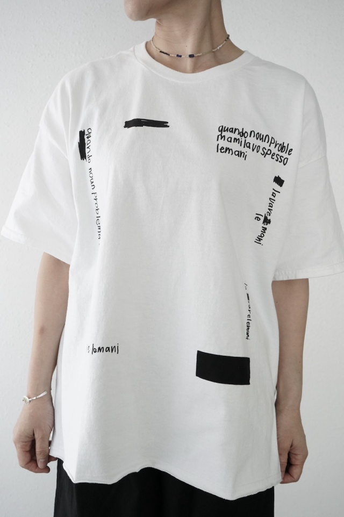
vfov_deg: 53.2
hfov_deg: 36.8
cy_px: 258
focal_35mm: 36
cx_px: 172
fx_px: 517
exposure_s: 1/125
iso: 5000
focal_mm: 36
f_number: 6.3
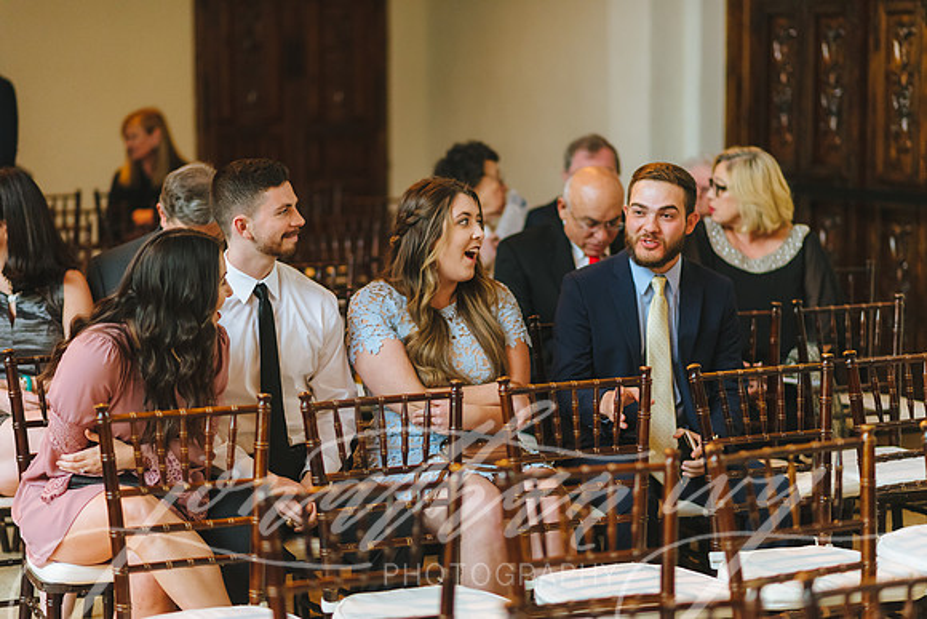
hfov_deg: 23.9
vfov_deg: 16.1
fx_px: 2189
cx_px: 464
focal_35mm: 85
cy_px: 310
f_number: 2
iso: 3200
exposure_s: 1/200
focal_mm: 85
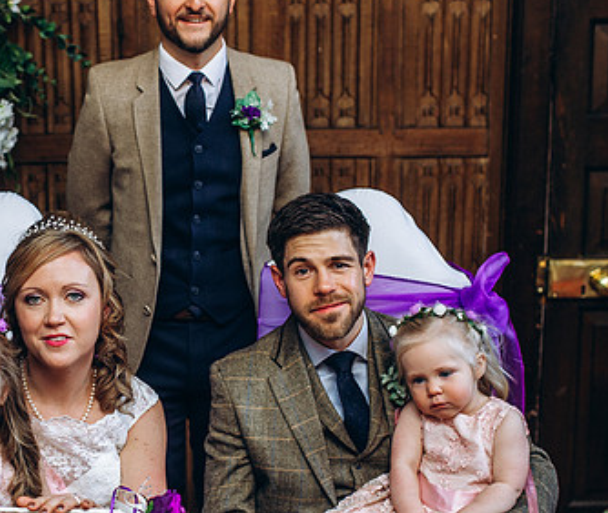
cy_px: 297
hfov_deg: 25.6
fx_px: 1306
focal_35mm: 71
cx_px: 85
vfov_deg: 22.2
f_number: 2.5
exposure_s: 1/100
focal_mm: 35
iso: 320
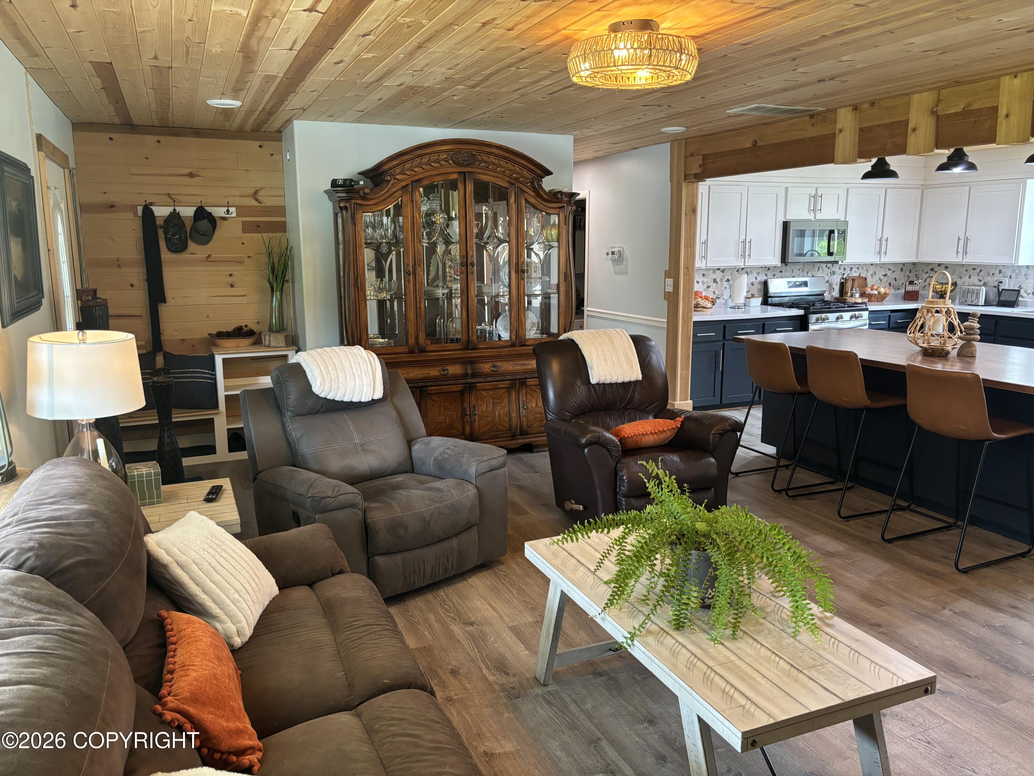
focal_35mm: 26
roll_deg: +0.2
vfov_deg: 53.1
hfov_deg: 67.3
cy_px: 388
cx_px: 517
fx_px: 777
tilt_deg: -9.6
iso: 320
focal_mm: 5.96
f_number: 1.6
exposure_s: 1/60
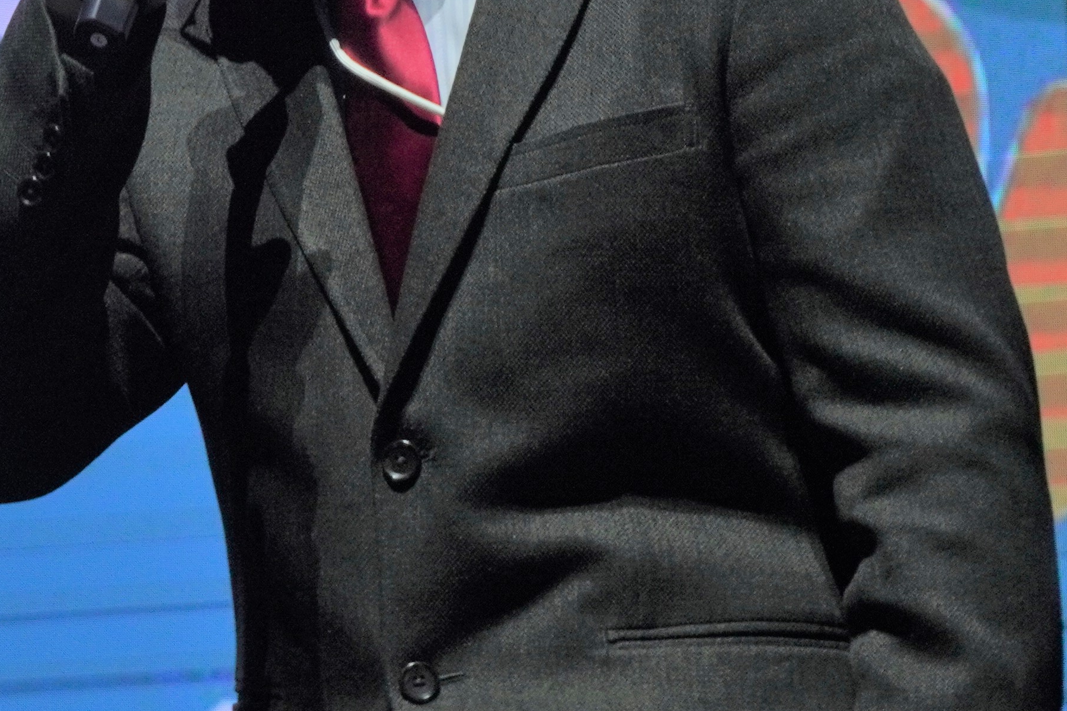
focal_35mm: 250
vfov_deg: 5.5
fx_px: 7409
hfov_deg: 8.0
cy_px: -231
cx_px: -604
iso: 320
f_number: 5.6
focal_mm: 50
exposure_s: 1/160
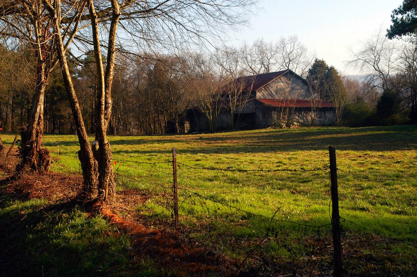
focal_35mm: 57
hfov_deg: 35.1
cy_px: 138
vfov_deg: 23.7
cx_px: 208
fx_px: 660
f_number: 9
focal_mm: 38
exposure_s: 1/320
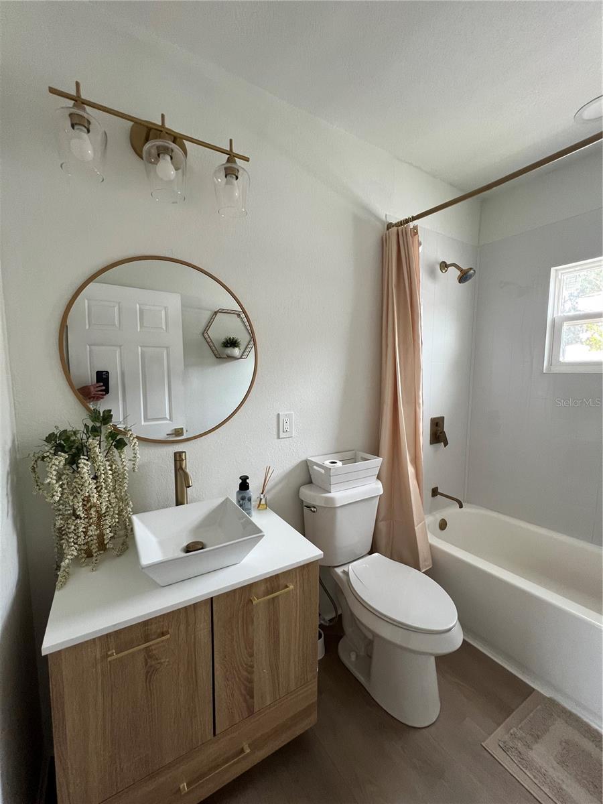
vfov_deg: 106.2
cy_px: 402
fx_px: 302
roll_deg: +0.4
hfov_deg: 89.9
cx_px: 302
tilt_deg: -5.7
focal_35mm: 13
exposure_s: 1/99
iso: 125
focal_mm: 1.57
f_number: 1.8
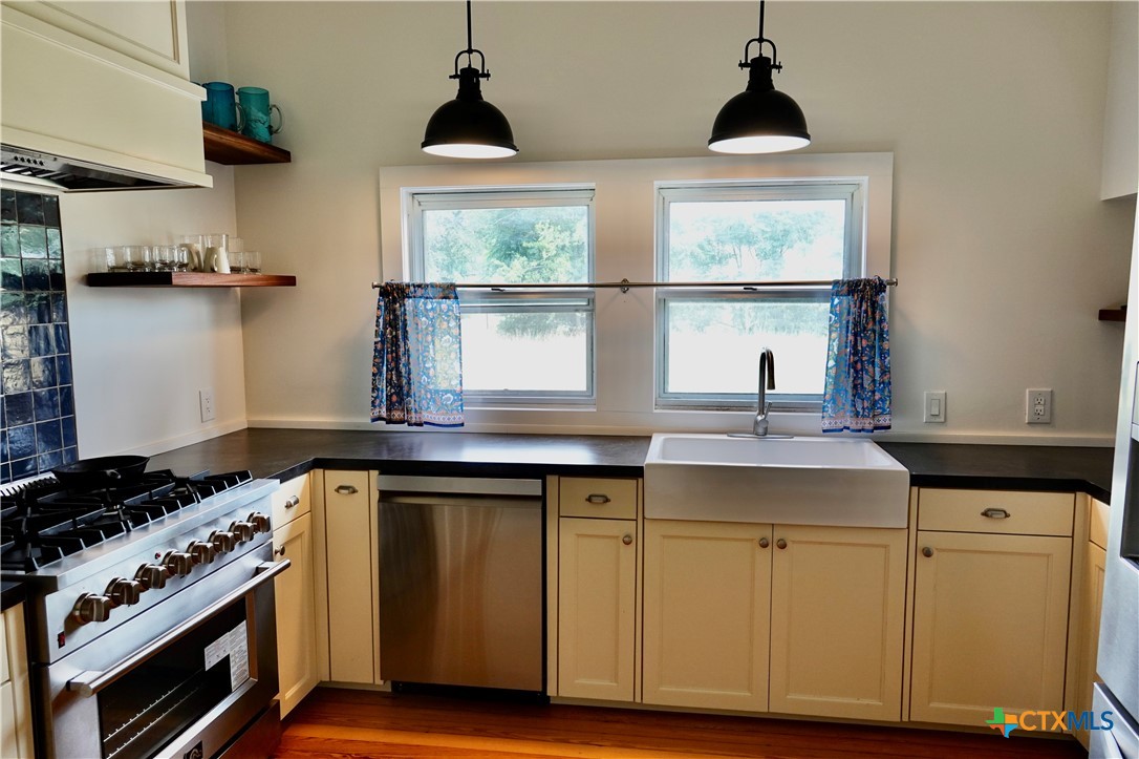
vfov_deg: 53.1
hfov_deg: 73.8
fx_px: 759
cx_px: 570
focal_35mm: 24
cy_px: 380
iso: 100
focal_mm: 8.8
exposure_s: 1/80
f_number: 2.4
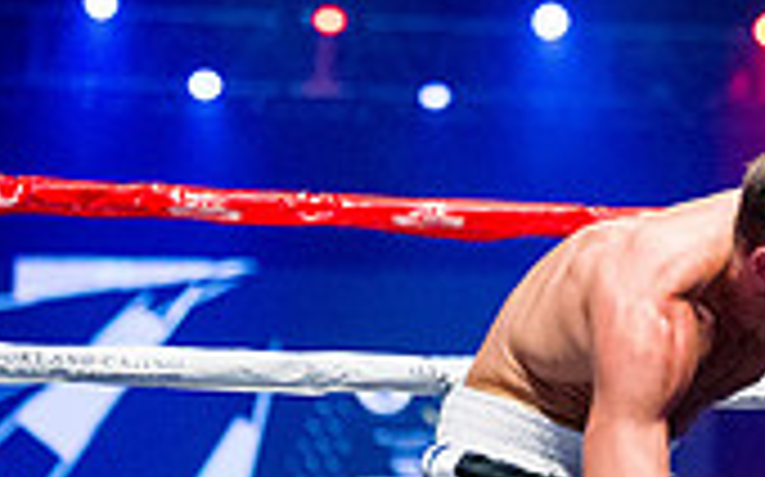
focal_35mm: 205
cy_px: 69
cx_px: 1019
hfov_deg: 10.0
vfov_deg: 6.4
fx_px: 4271
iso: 6400
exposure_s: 1/1600
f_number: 1.4
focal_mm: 50
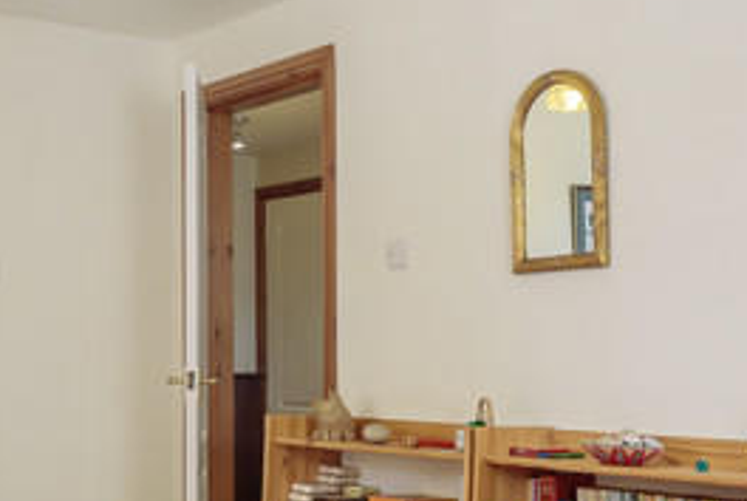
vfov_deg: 21.9
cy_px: 334
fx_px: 1289
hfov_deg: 32.3
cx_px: 328
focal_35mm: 62
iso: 250
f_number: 8
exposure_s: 1/50
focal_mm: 16
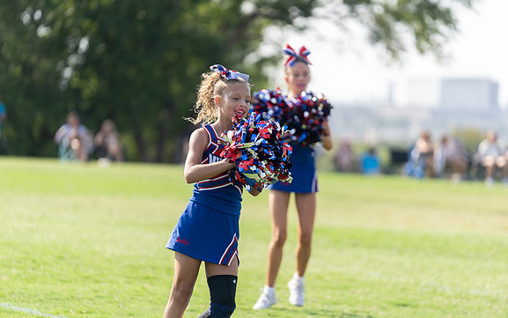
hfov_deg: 10.2
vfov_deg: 6.4
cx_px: 254
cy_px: 167
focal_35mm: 205
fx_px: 2839
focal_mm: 200
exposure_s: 1/1250
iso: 100
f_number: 2.8
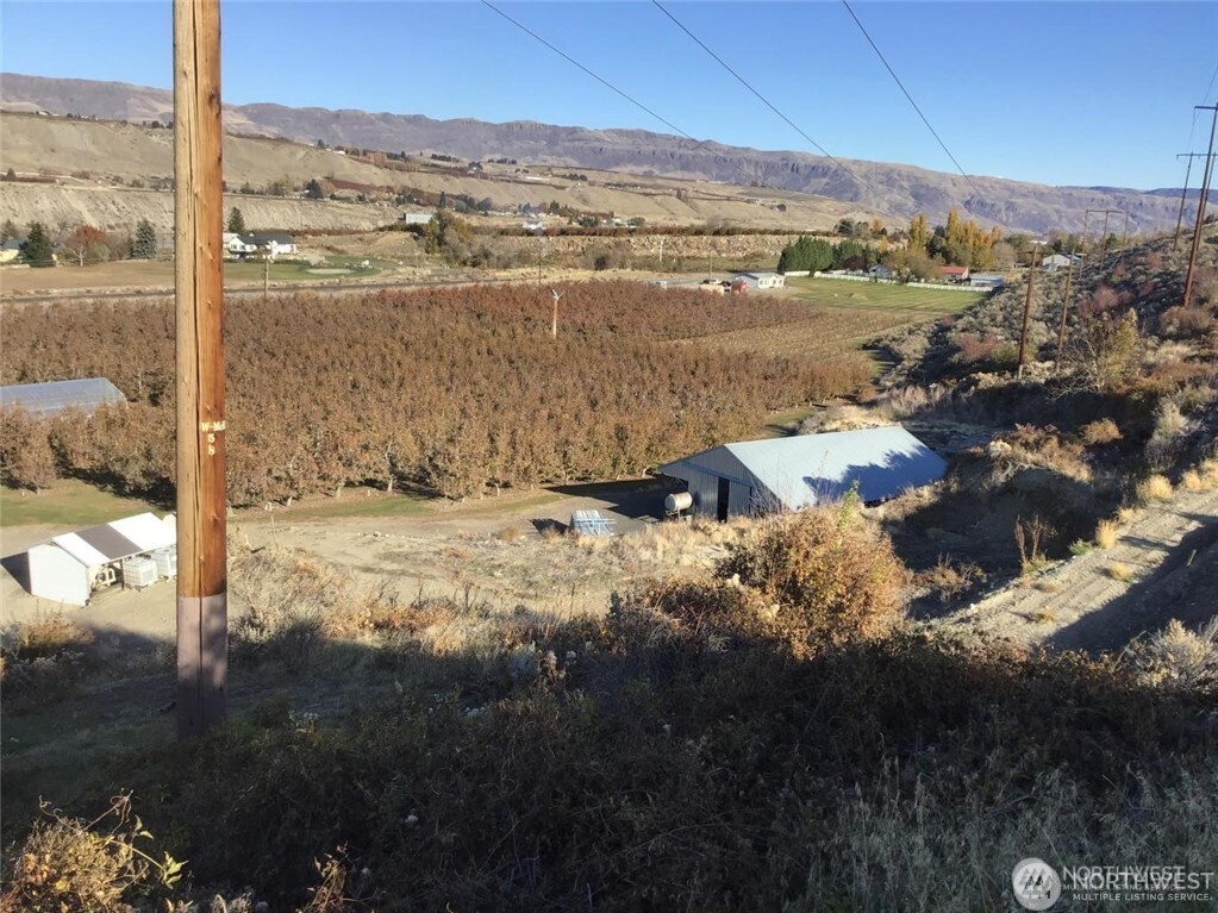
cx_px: 609
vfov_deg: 45.4
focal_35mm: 31
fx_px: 1091
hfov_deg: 58.4
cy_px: 456
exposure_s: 1/886
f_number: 2.4
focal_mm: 3.3
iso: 25
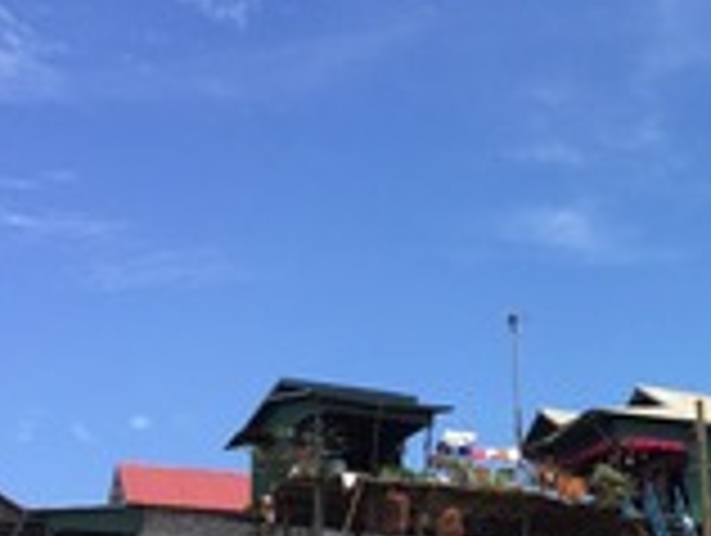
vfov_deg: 21.8
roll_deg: -0.3
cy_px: 482
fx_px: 1358
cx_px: 756
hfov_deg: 27.2
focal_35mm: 66
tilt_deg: +10.8
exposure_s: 1/1464
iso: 32
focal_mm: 4.15
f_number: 2.2
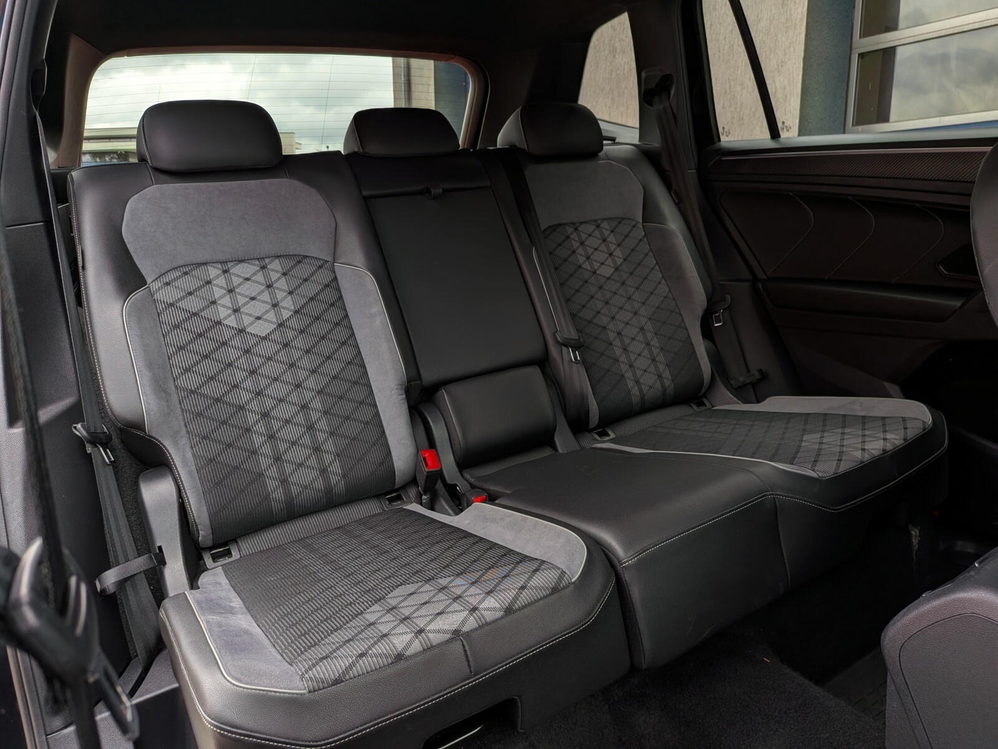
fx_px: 692
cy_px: 374
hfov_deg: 71.6
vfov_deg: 56.8
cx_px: 499
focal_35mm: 24
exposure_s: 1/90
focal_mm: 4.53
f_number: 1.7
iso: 39
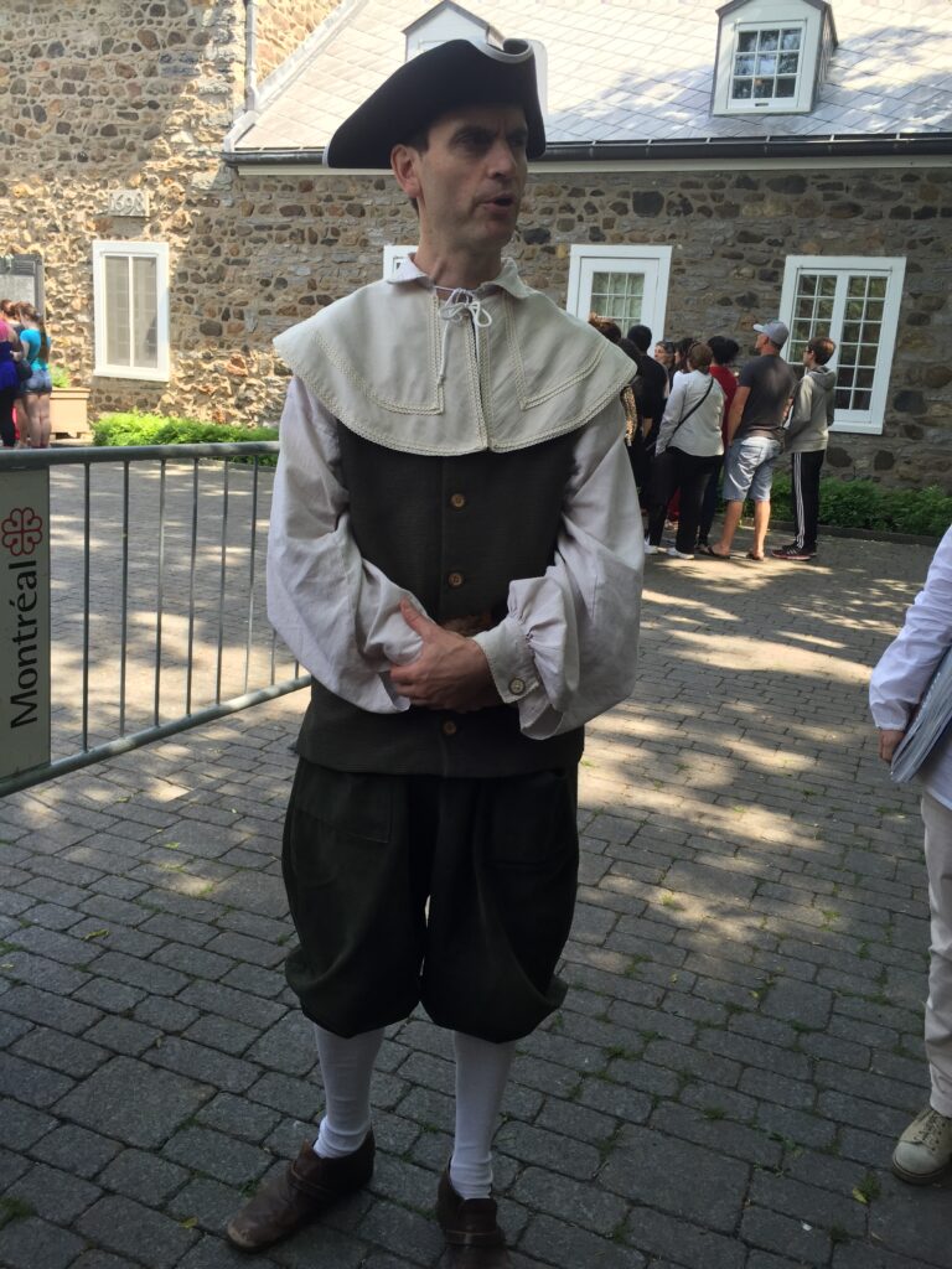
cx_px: 476
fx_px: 1063
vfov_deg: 61.7
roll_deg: -3.0
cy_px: 634
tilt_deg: -13.2
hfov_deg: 48.2
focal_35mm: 29
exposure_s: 1/309
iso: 32
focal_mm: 4.15
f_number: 2.2
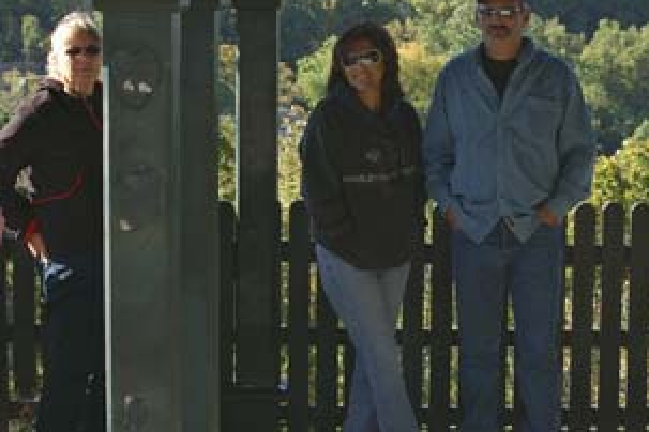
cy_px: 186
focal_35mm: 95
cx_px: 480
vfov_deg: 14.4
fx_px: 1713
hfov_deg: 21.3
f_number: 6.7
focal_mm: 24
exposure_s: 1/90
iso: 100
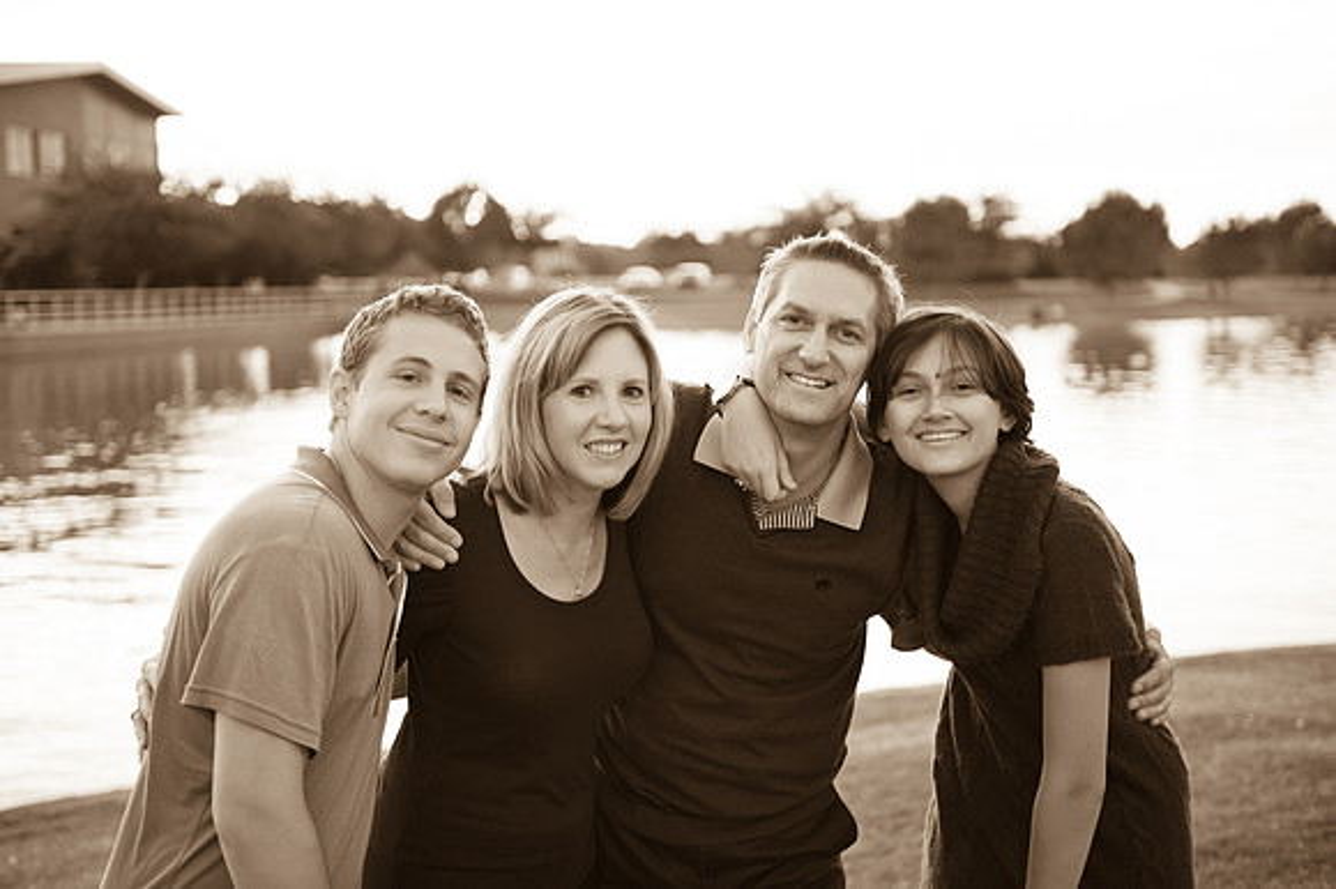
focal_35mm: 50
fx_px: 1854
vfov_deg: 27.0
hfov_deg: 39.6
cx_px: 668
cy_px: 444
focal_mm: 50
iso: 400
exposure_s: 1/100
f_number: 2.8
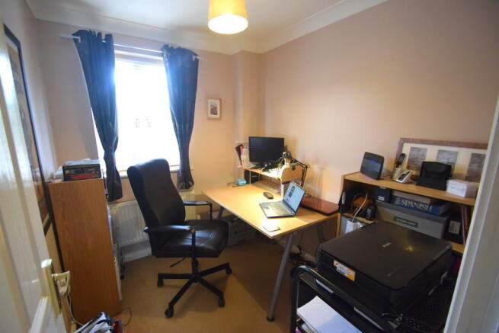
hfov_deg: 100.4
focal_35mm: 15
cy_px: 166
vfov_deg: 77.4
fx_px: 208
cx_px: 250
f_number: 3.5
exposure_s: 1/60
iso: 2000
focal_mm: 10
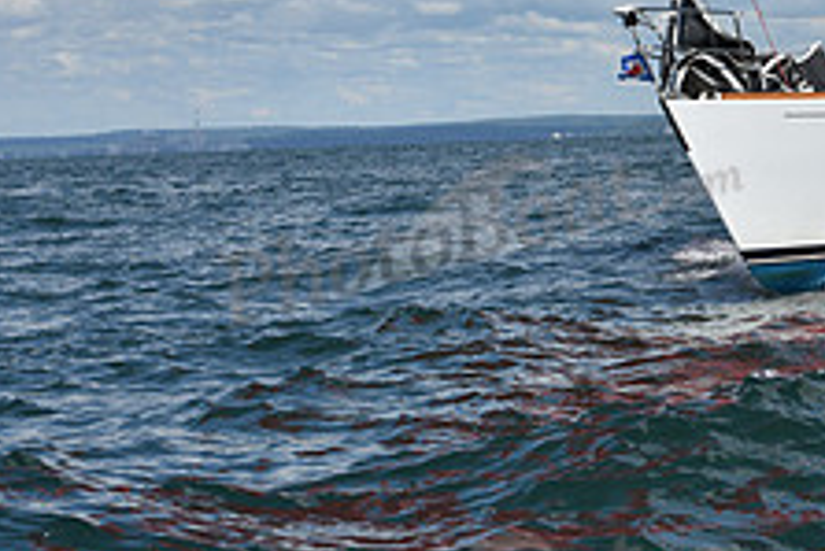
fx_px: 4173
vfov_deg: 7.5
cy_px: -13
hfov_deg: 11.1
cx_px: 936
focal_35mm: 182
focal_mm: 70
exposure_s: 1/1250
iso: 250
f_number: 8
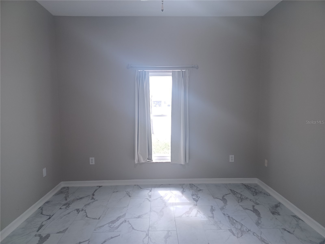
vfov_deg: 54.9
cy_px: 122
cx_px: 162
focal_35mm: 25
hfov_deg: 69.4
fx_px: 235
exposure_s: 1/60
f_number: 1.8
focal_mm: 4.6
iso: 160
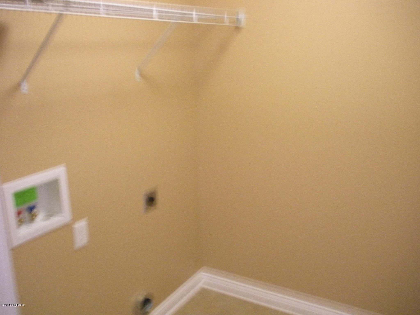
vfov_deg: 39.7
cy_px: 158
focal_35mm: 36
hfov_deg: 51.4
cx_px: 210
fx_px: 437
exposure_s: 1/10.3
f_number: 3.5
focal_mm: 6.3
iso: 400
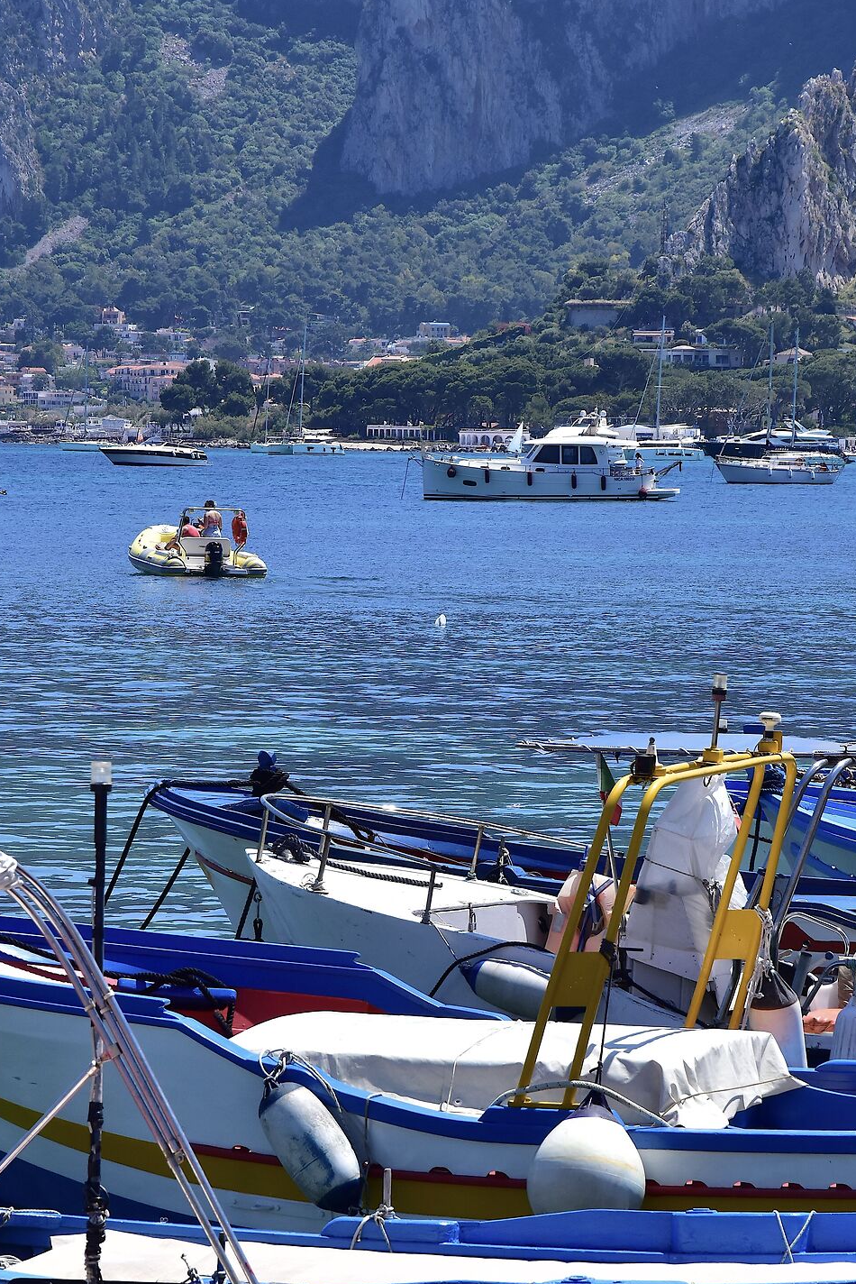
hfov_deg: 7.8
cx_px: 493
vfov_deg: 11.6
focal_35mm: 177
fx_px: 6309
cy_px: 730
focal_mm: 105
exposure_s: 1/640
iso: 500
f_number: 13
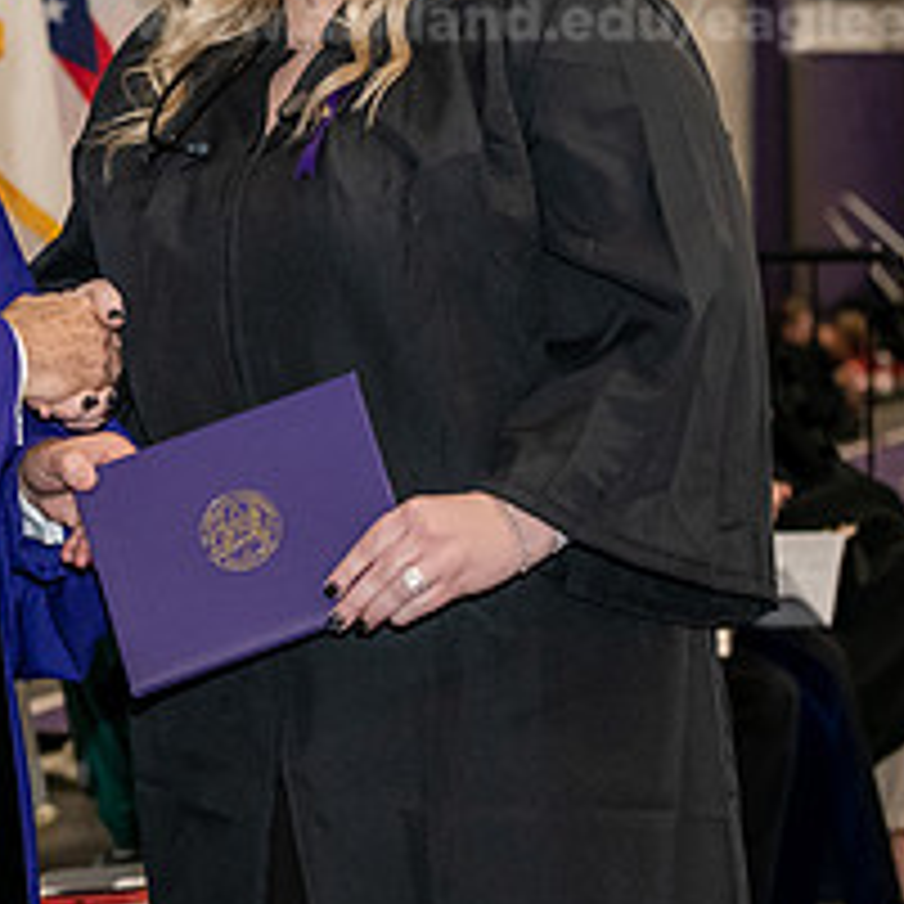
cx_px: -72
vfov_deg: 10.1
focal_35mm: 172
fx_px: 5082
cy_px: 115
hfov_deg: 10.1
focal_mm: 70
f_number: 5
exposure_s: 1/200
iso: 2500
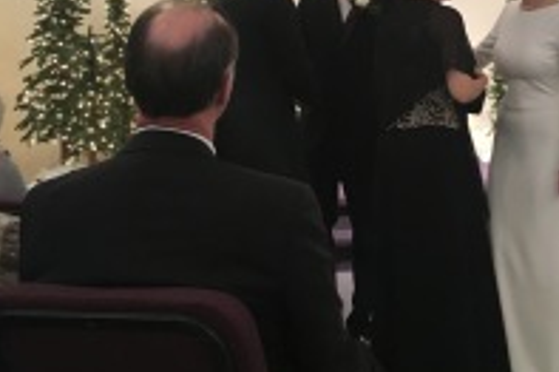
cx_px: 420
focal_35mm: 56
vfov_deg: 23.8
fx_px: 869
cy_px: 74
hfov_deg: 34.9
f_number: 2.2
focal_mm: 4.15
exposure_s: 1/20
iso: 200
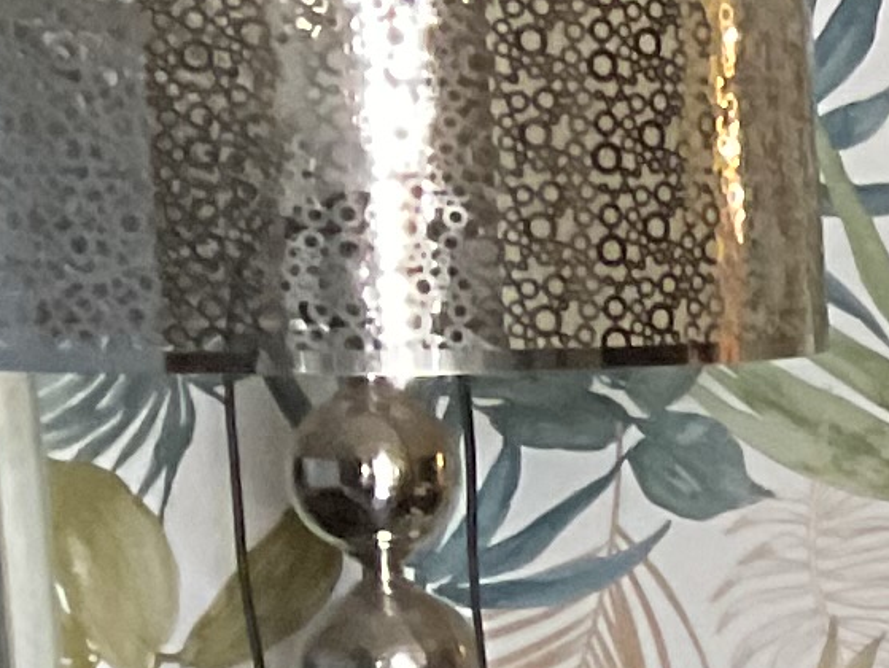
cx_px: 3093
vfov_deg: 7.0
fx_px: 5371
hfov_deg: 7.6
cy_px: 1059
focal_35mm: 209
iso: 320
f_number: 1.8
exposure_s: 1/40
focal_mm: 3
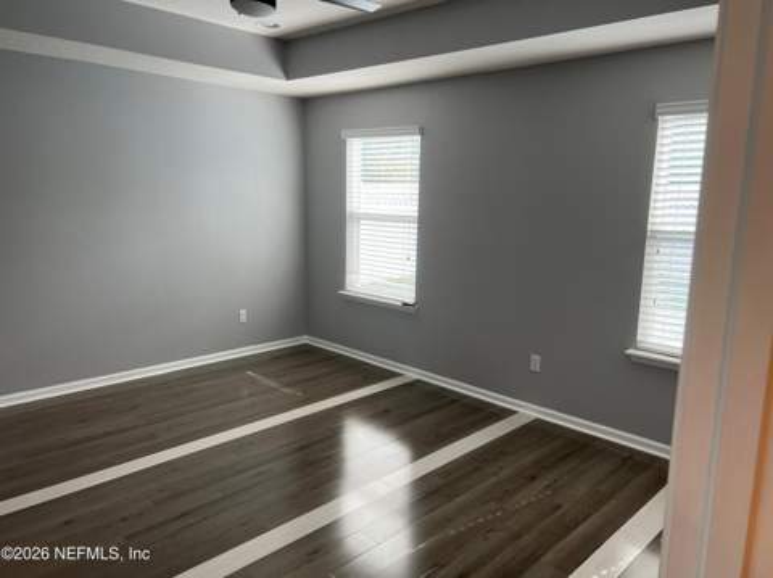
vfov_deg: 53.0
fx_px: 580
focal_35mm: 26
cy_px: 289
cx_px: 386
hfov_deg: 67.4
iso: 80
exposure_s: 1/120
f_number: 1.5
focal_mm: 5.7
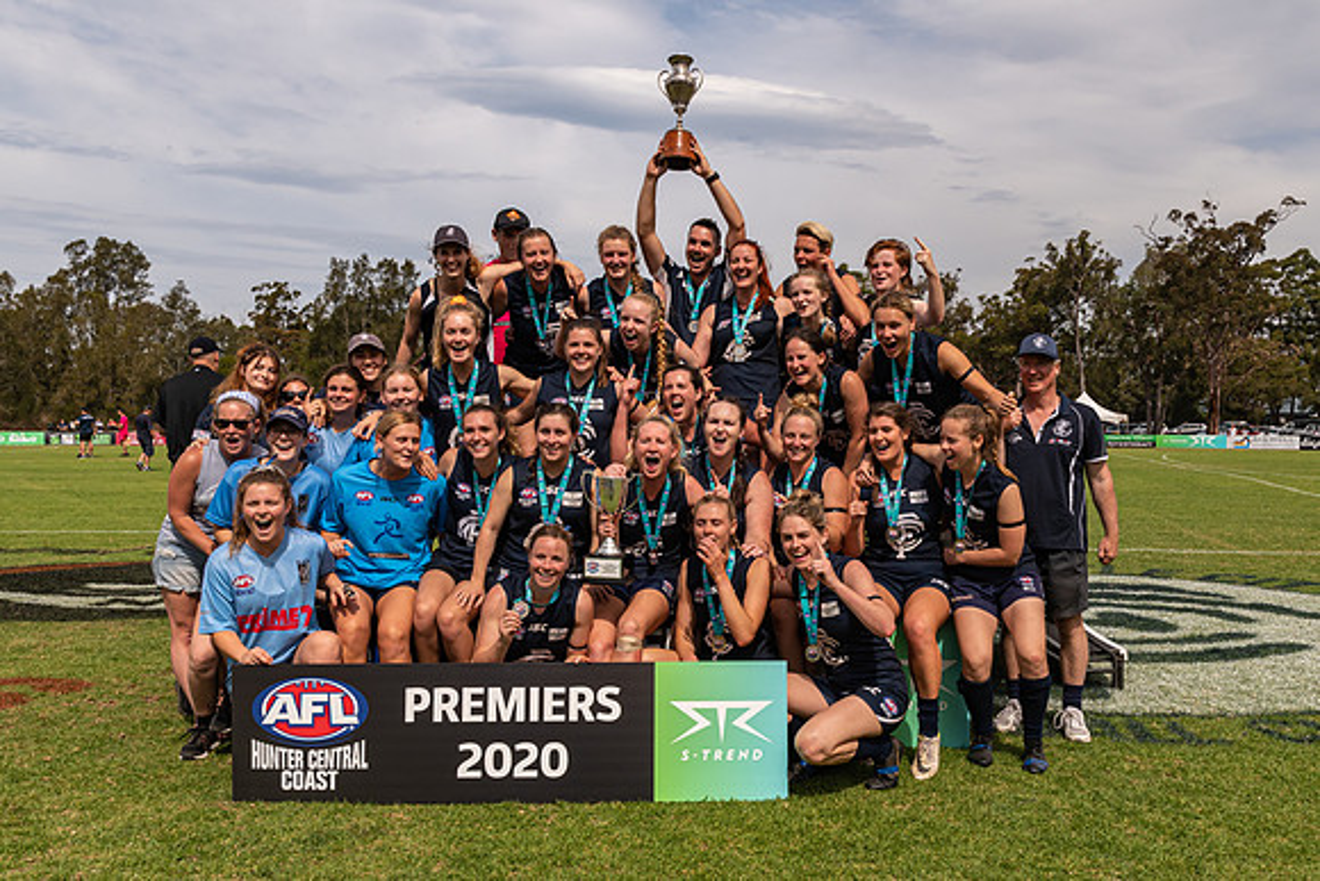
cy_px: 474
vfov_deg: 39.1
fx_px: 1240
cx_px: 744
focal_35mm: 34
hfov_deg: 55.9
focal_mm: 20
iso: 200
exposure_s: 1/800
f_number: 8
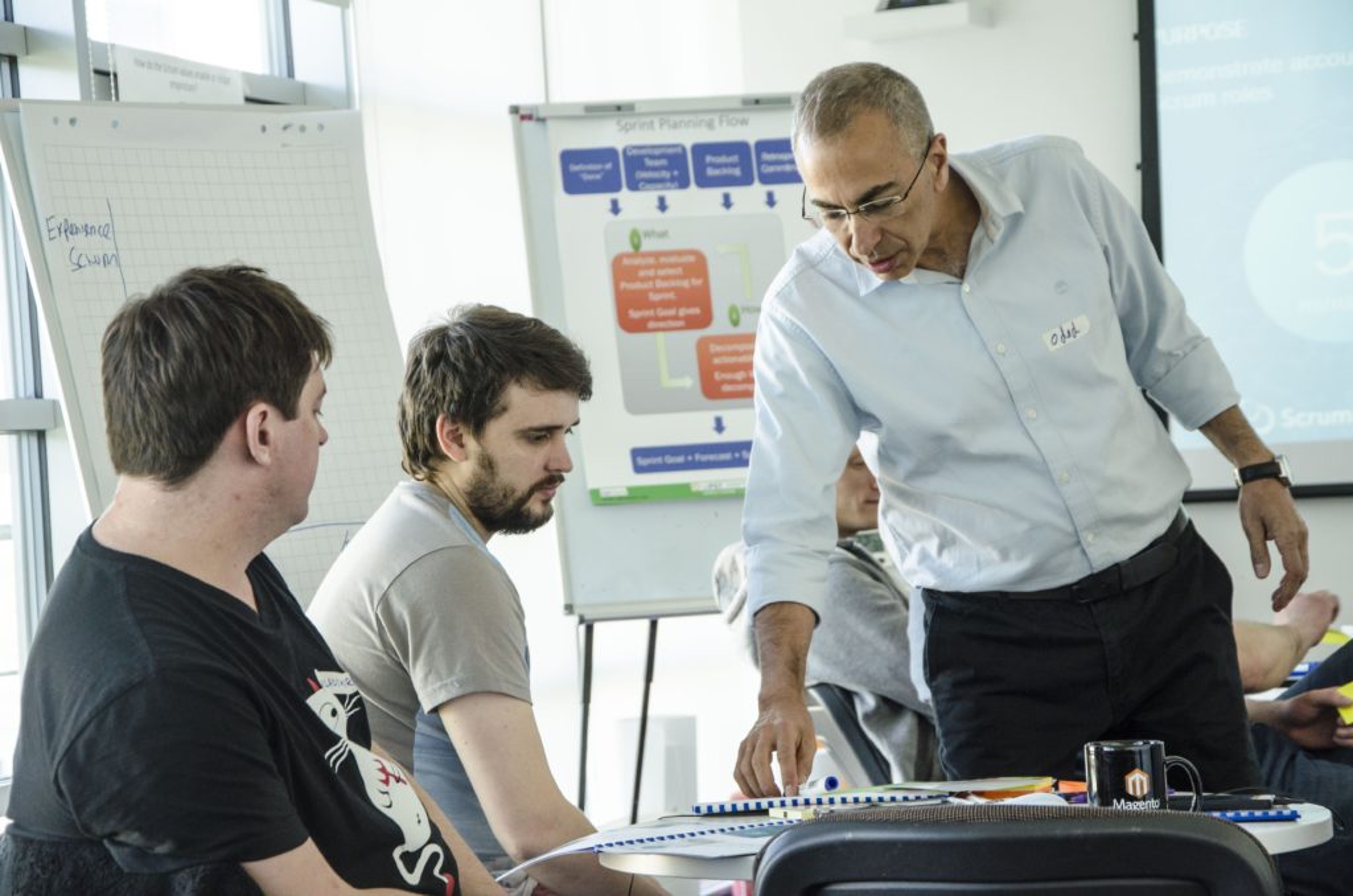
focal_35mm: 112
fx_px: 4219
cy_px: 448
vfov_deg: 12.1
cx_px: 676
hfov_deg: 18.2
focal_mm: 75
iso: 500
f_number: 5.6
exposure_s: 1/60
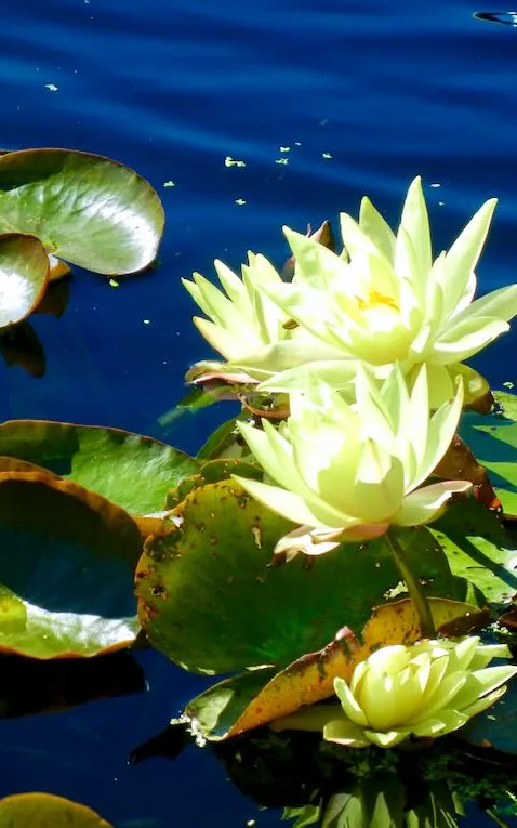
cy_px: 415
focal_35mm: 247
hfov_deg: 5.3
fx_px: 5569
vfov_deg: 8.5
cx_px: 449
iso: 160
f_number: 4.6
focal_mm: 31.4
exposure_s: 1/648
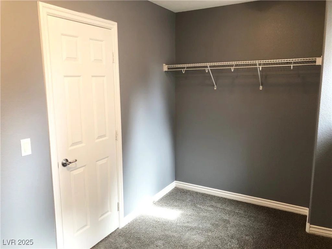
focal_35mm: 28
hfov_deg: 63.4
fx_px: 269
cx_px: 166
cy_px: 124
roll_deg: +1.0
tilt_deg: -9.9
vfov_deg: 49.7
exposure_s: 1/15
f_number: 1.8
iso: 40
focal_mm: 4
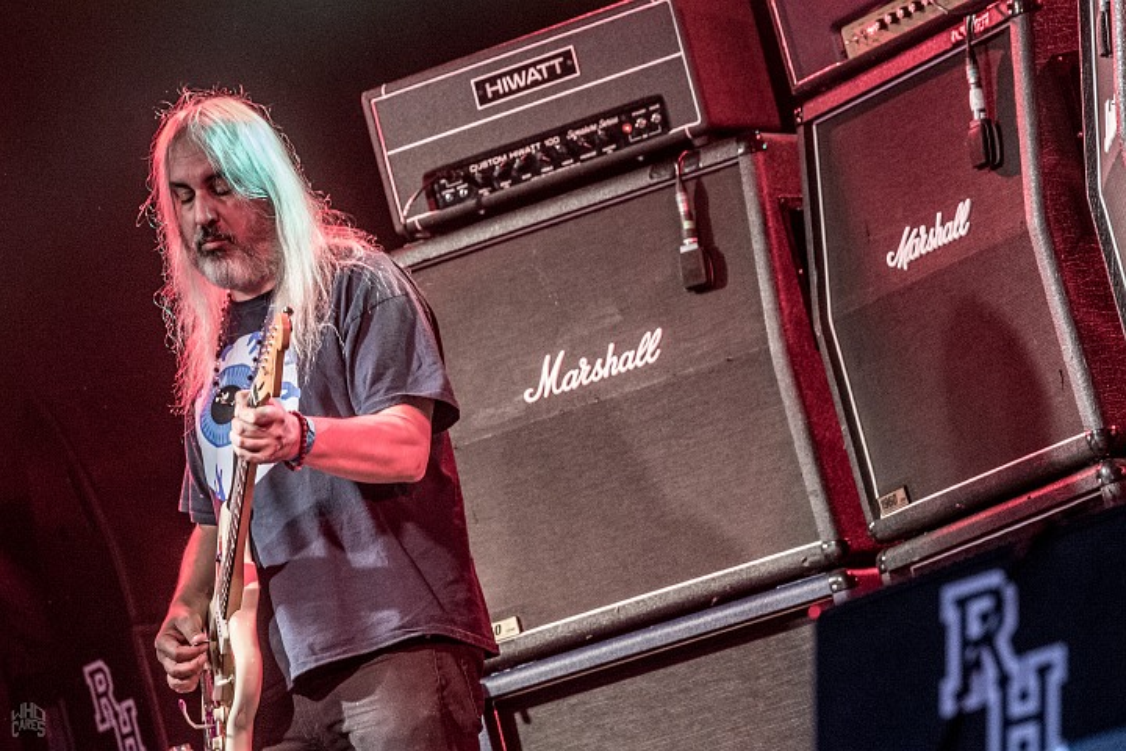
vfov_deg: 5.0
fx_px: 8679
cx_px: 563
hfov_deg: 7.4
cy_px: 376
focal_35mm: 278
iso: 2500
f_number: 5.6
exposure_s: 1/100
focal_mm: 185
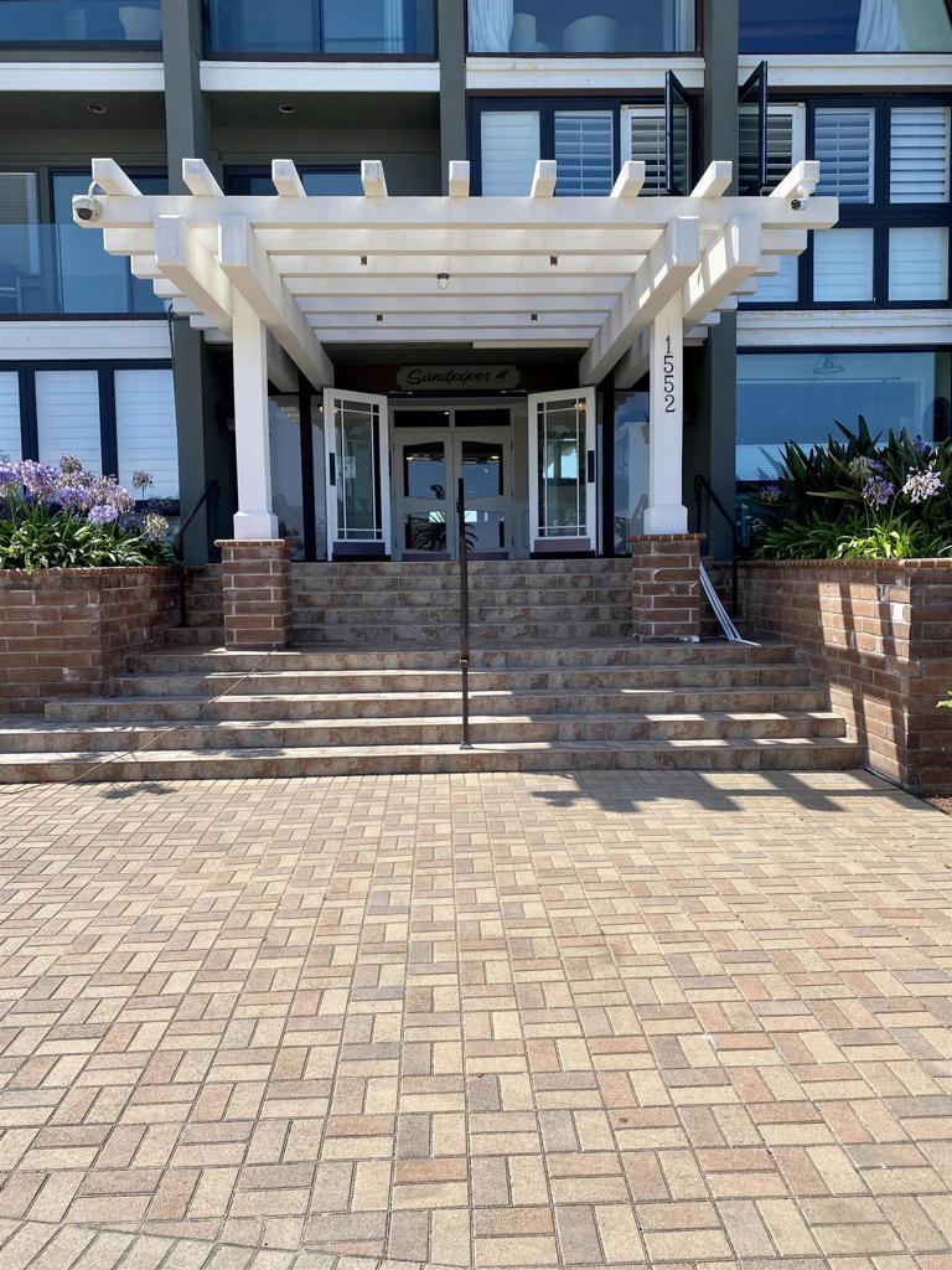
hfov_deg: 53.1
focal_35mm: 26
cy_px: 635
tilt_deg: -4.8
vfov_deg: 67.3
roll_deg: +1.5
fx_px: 953
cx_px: 476
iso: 32
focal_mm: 4.25
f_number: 1.8
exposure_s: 1/1866
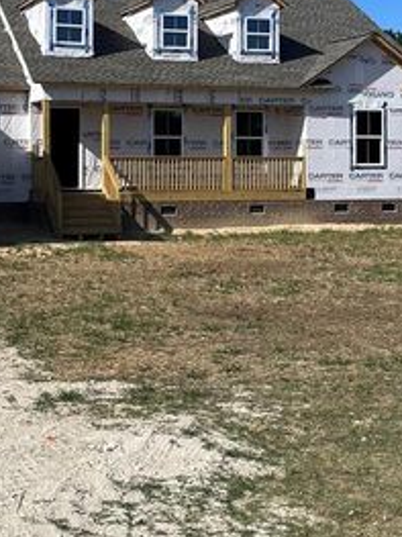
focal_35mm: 66
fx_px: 1023
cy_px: 158
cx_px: 108
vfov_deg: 29.1
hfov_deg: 22.1
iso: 50
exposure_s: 1/5076
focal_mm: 5.1
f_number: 1.6
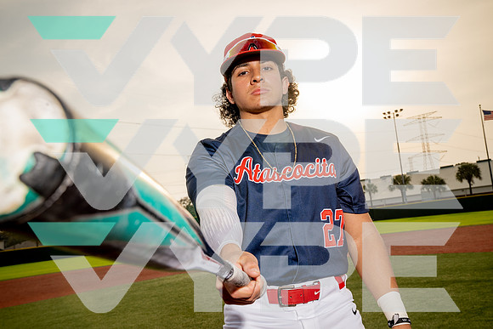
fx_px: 548
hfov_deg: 48.4
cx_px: 246
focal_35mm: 40
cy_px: 164
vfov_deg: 33.4
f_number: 11
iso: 250
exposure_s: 1/250
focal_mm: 40
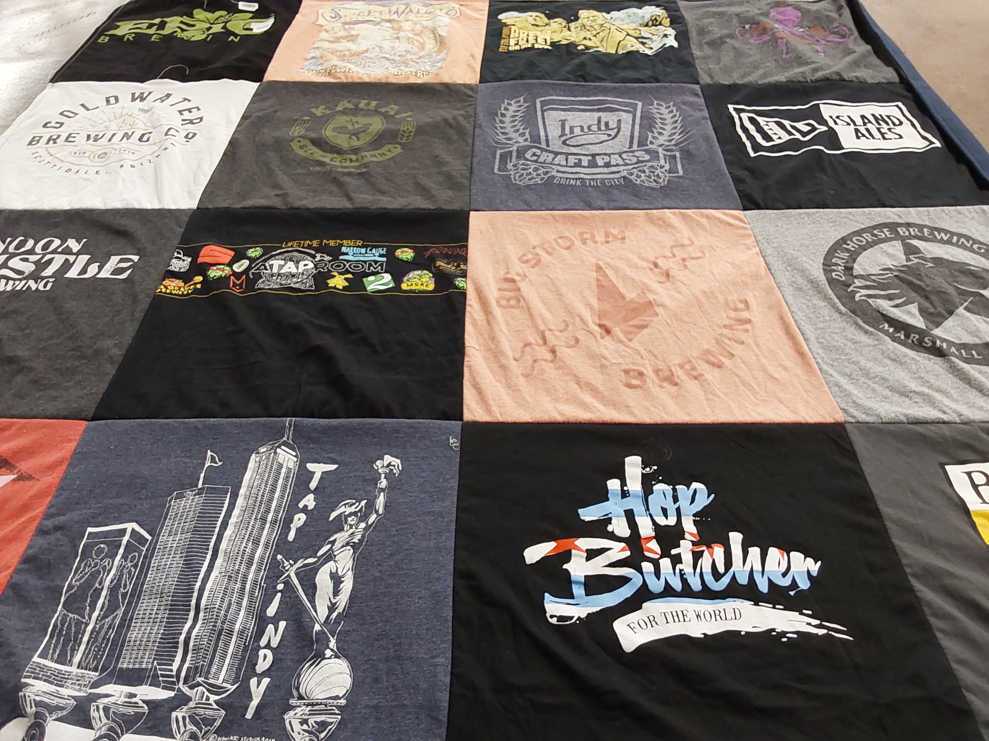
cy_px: 370
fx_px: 800
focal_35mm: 28
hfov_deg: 63.4
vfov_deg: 49.7
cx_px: 494
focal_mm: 2.91
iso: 200
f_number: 1.9
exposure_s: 1/60
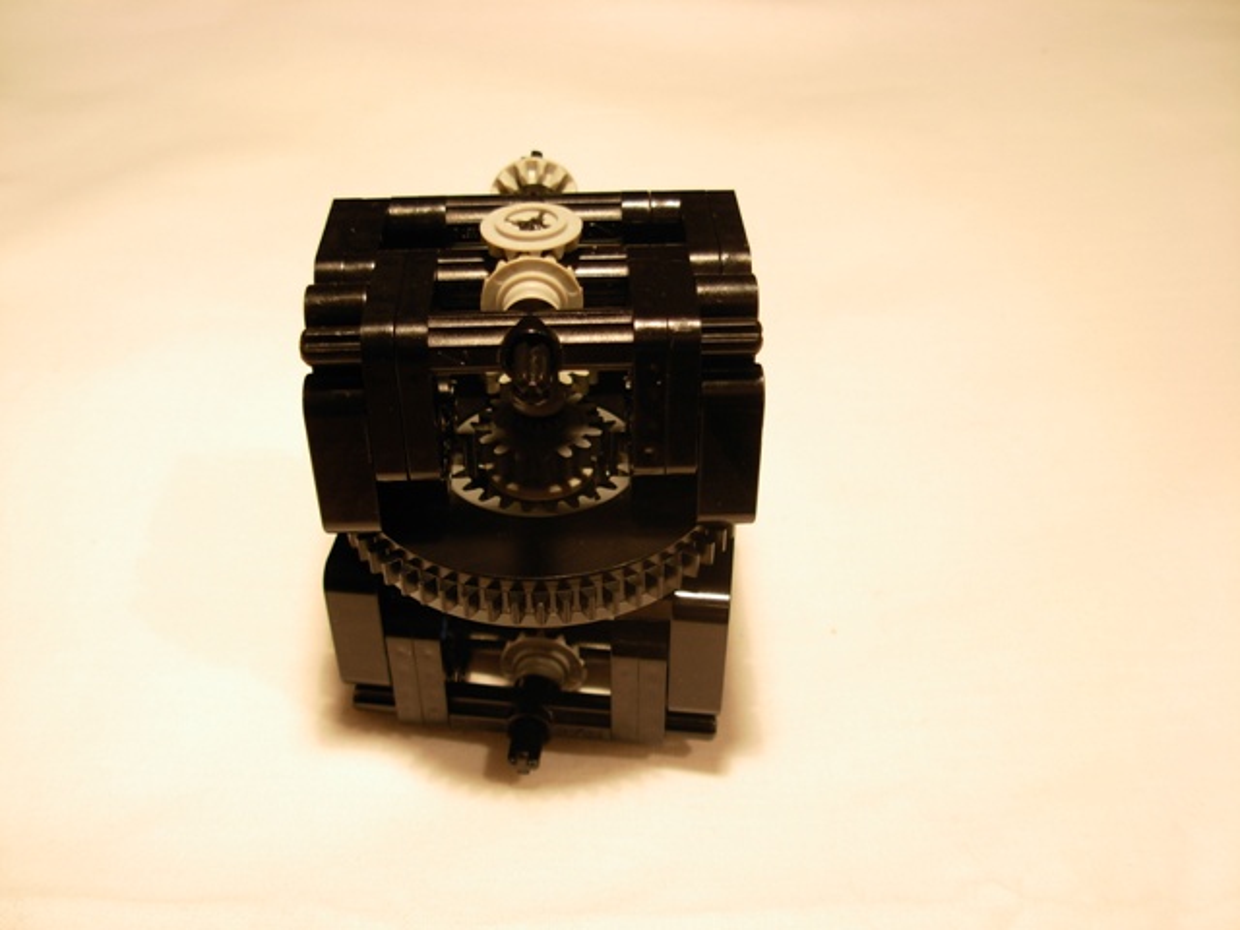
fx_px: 1361
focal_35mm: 38
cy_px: 465
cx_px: 620
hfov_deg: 49.0
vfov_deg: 37.7
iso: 79
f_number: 2.9
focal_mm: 6.3
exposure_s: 1/8.2
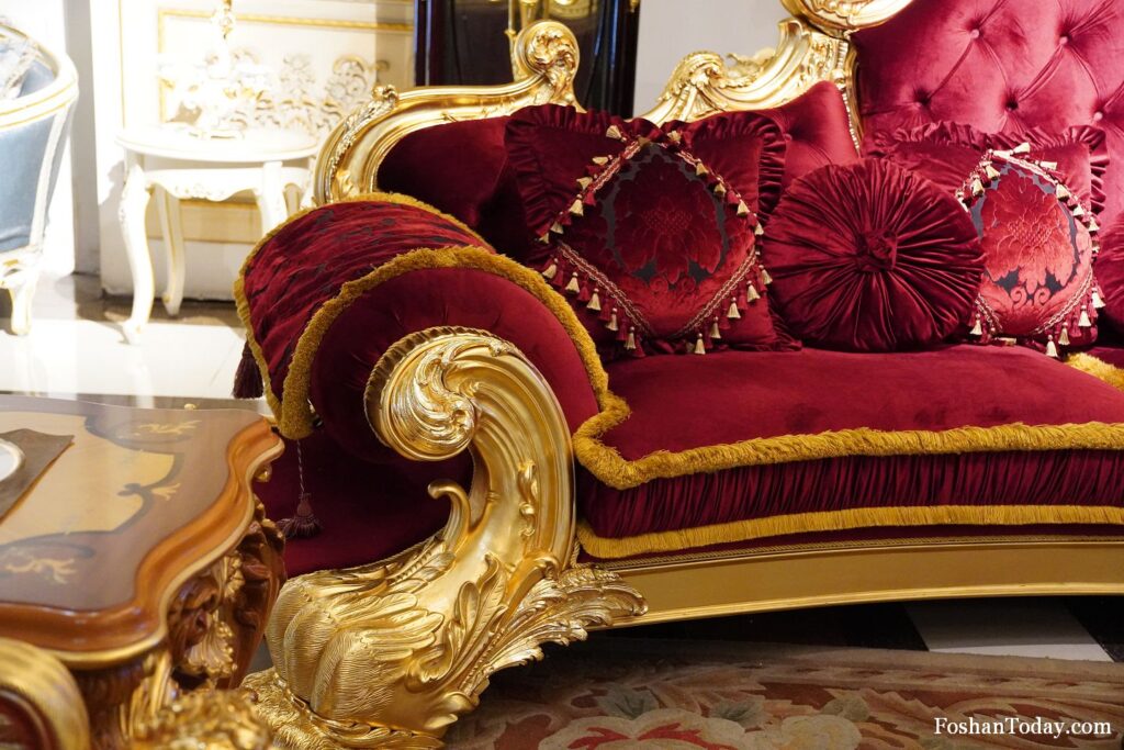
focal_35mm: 57
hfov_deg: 35.0
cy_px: 375
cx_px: 562
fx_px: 1780
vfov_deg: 23.8
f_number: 2.8
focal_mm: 38
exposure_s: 1/160
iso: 5000
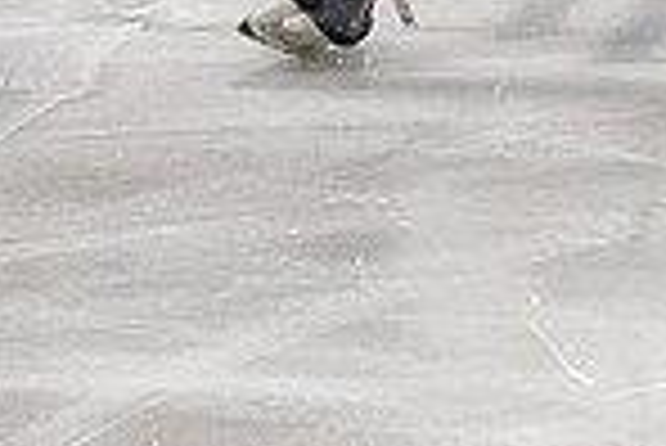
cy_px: -704
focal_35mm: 707
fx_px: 13092
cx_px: 1205
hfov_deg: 2.9
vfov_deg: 1.9
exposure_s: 1/800
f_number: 3.2
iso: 1600
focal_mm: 70
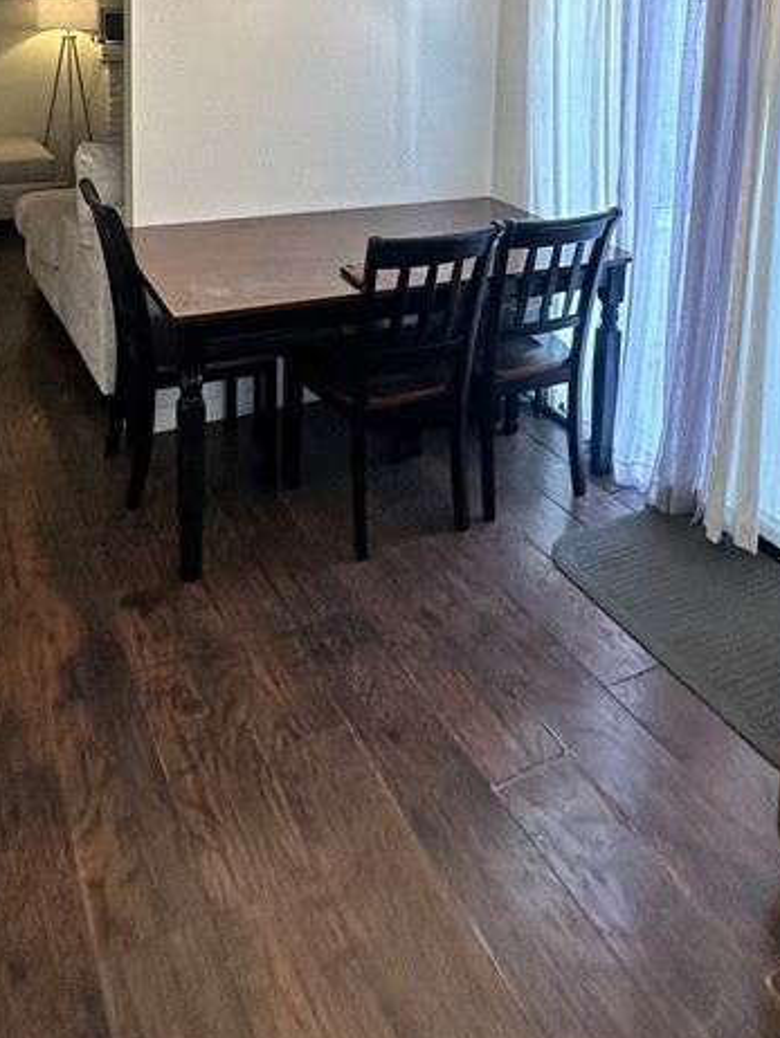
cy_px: 94
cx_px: 382
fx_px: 931
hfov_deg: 45.5
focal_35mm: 31
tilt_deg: -6.8
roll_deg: -2.3
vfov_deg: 51.2
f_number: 2.2
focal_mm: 2.22
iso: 250
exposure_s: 1/120
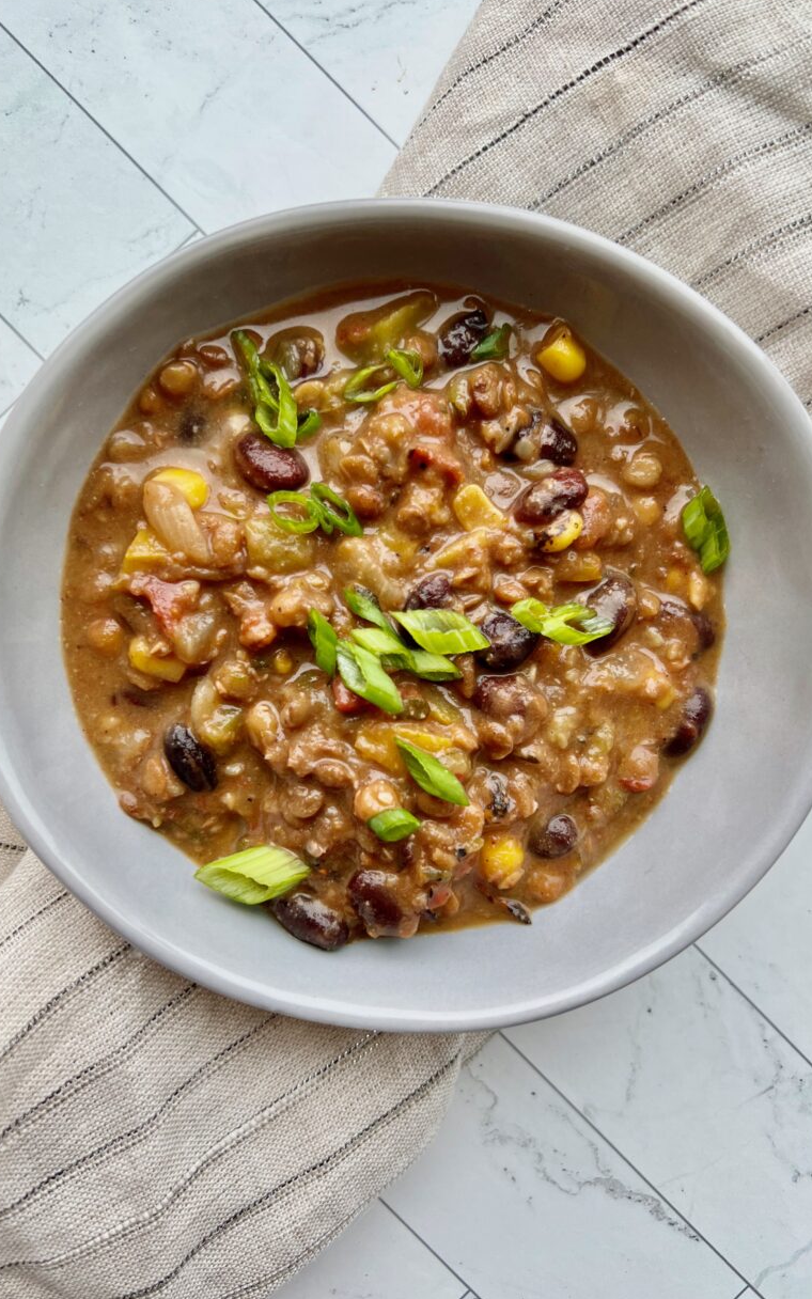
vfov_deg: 64.6
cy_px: 635
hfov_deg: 43.1
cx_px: 396
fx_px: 1027
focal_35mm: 29
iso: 40
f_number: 1.5
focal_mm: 5.7
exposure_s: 1/158
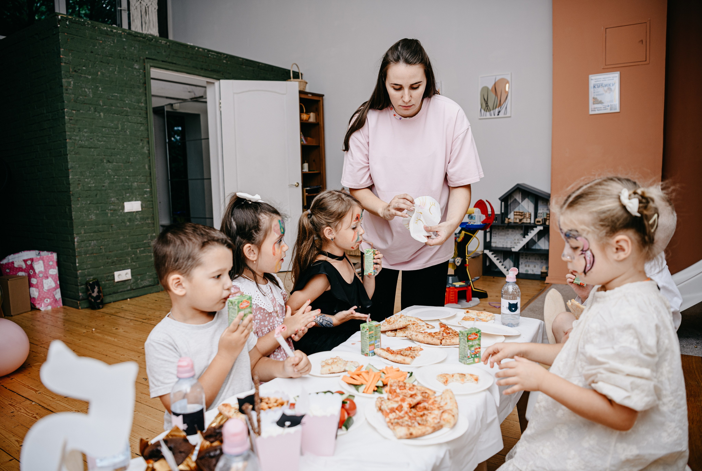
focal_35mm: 27
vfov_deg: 48.9
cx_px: 343
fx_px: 518
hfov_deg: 68.2
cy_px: 239
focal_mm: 26
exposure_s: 1/160
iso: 125
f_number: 3.2
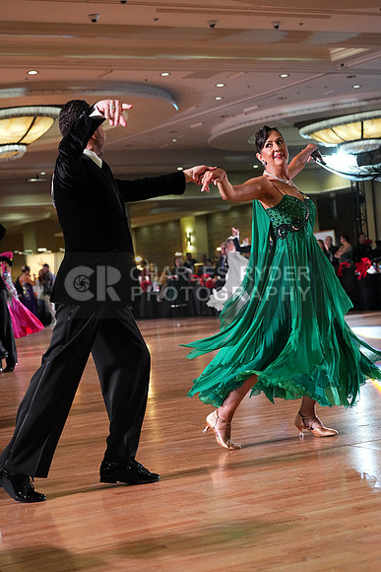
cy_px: 286
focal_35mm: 73
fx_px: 1158
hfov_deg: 18.7
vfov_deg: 27.7
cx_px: 190
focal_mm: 73
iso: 6400
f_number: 5
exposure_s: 1/400
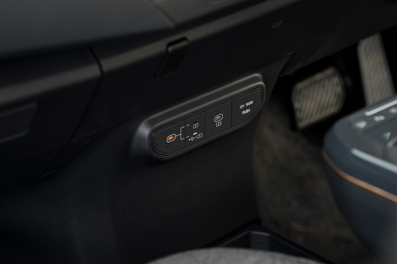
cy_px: 132
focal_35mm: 150
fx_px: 1654
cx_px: 198
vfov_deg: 9.1
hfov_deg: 13.7
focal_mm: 150
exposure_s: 1/160
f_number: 4.5
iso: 1000
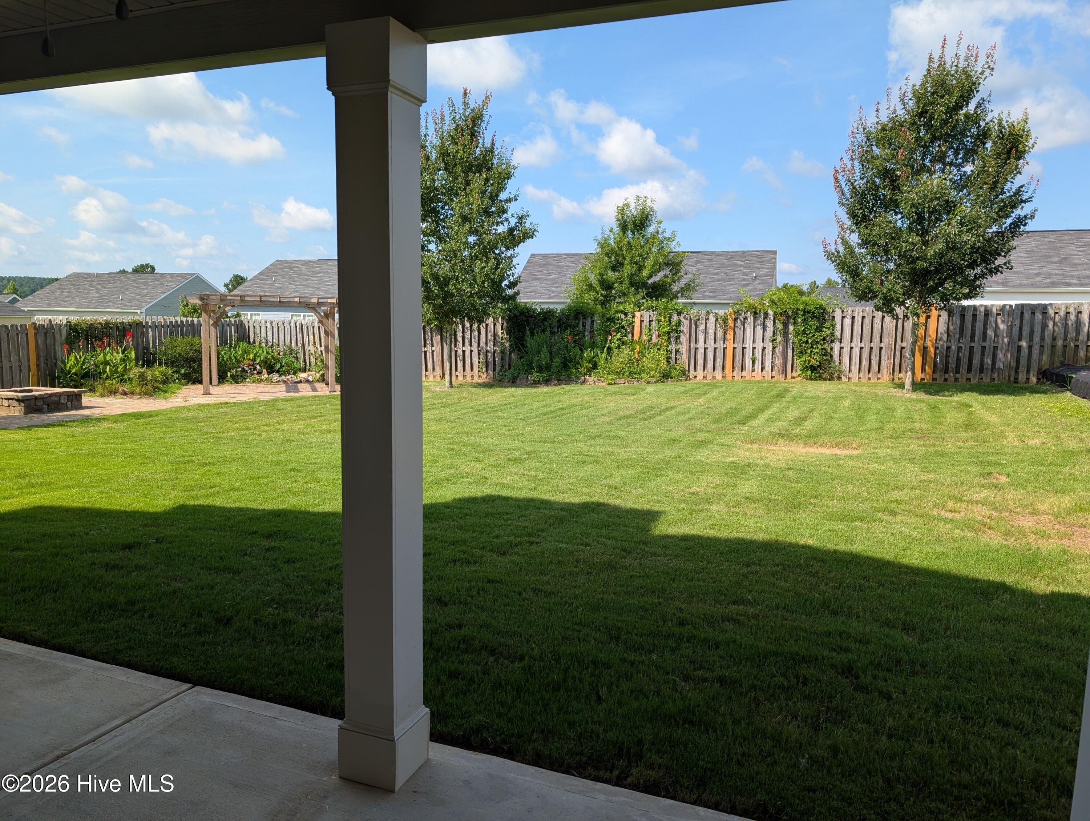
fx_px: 757
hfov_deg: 71.5
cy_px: 410
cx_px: 545
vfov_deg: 56.9
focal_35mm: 24
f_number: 1.68
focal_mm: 6.9
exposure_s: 1/654
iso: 23
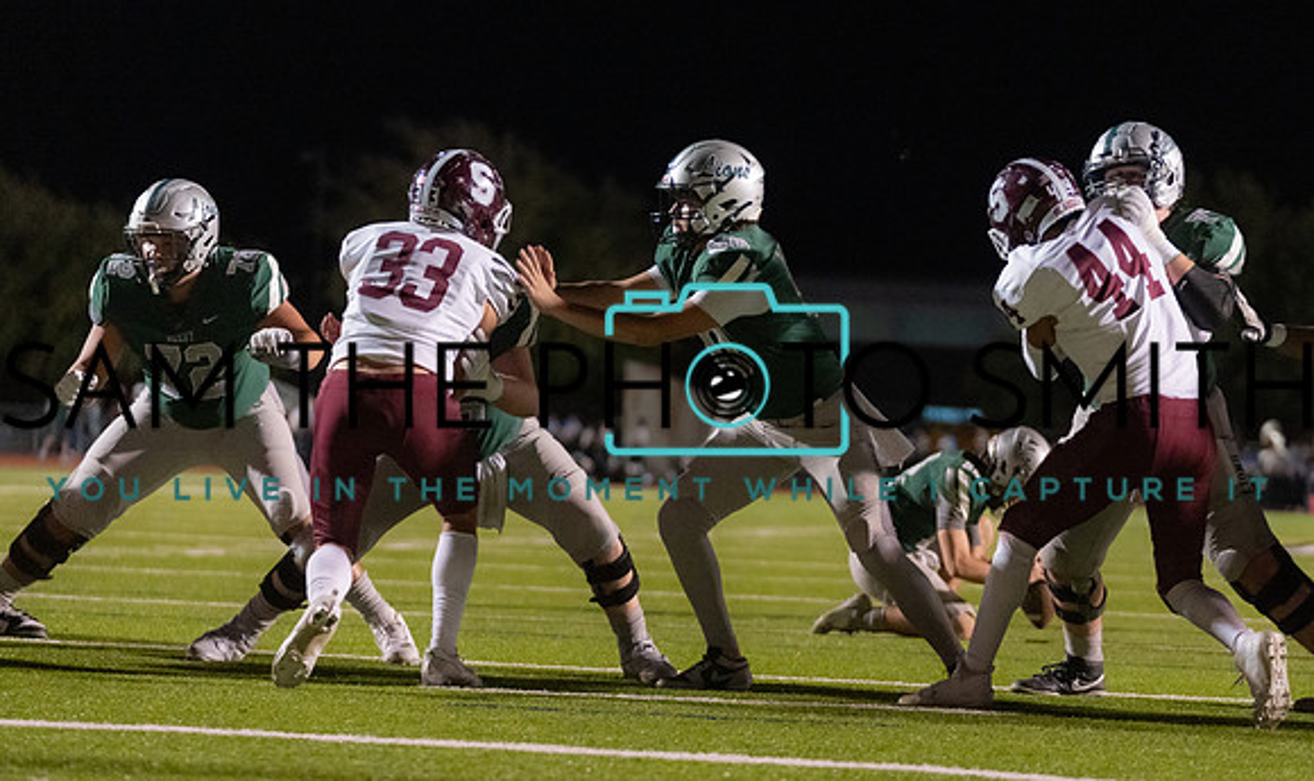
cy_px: 402
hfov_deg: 13.9
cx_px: 758
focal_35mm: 152
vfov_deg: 8.3
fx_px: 5378
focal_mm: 122
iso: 6400
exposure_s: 1/1250
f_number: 2.8
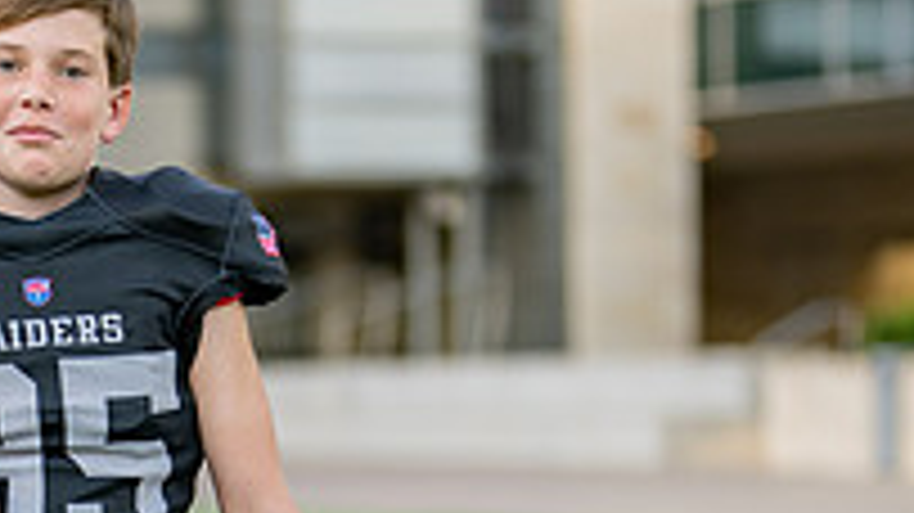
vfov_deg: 6.6
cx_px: 135
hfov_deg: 11.8
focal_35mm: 182
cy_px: 732
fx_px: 4409
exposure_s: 1/1250
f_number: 1.2
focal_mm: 50
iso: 100
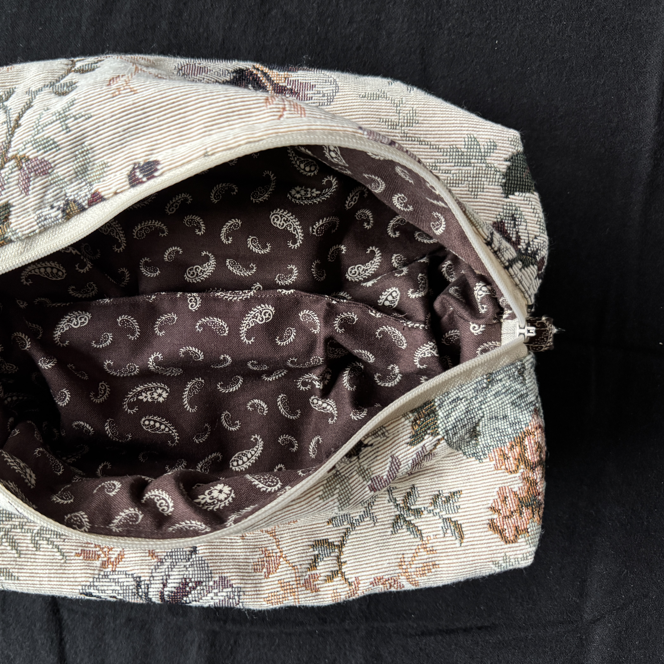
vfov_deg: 55.6
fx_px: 629
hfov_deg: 54.8
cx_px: 237
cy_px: 326
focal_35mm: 29
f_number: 1.78
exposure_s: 1/60
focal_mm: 6.76
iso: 500
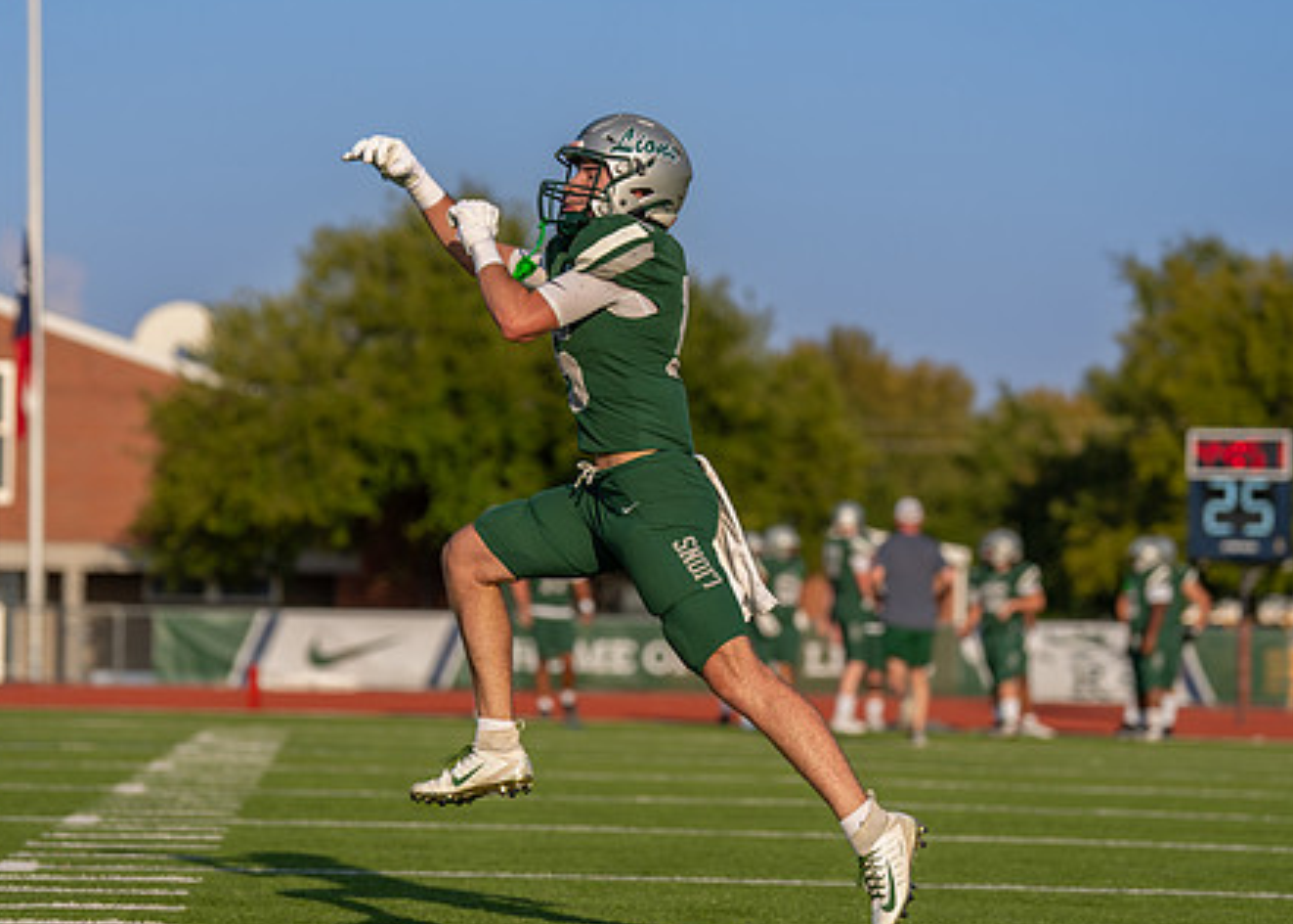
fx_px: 5912
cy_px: 414
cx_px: 608
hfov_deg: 12.5
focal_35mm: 161
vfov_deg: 8.9
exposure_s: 1/2500
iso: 100
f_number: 2.8
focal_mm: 114
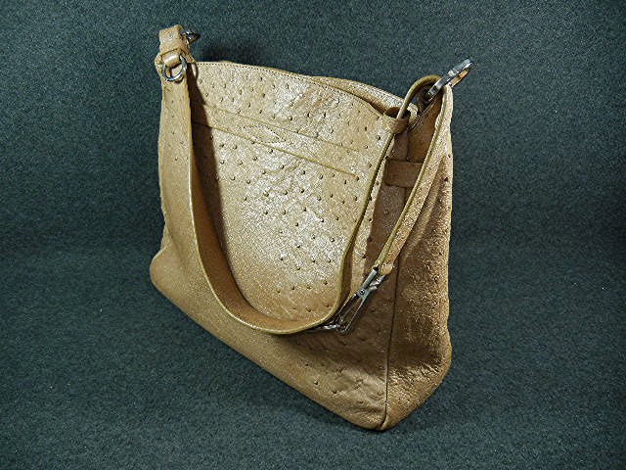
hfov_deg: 60.0
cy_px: 235
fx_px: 543
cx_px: 313
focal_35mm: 30
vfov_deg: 46.8
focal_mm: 5.4
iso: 273
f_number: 3.5
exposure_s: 1/30.6
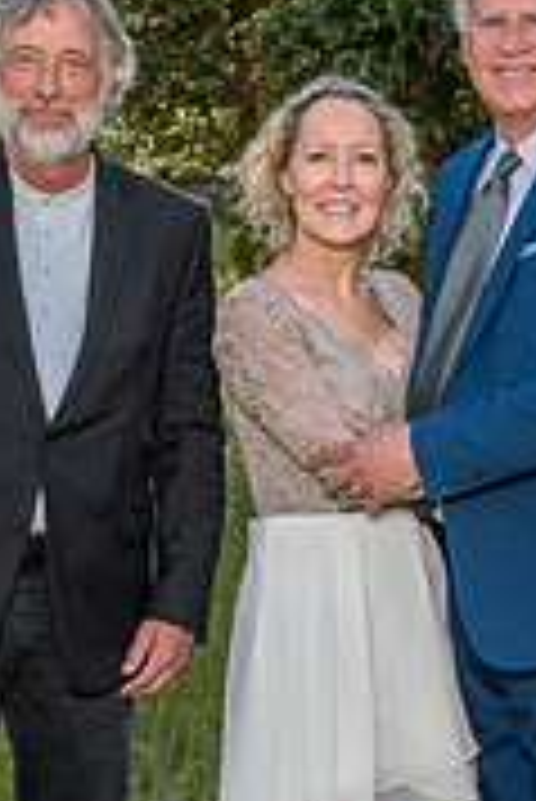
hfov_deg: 13.6
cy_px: 590
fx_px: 2251
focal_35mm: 101
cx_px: 293
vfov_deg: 20.1
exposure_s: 1/250
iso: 100
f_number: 7.1
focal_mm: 40
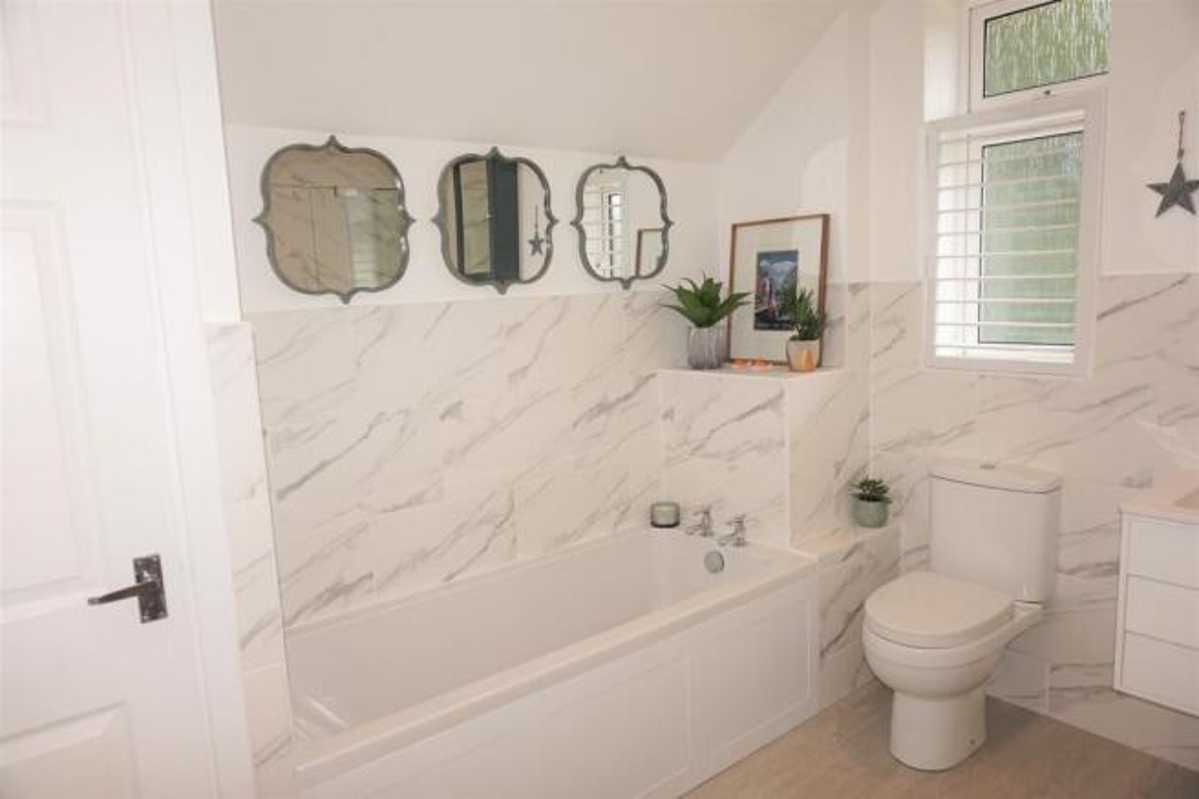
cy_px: 400
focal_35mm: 24
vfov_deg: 53.1
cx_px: 600
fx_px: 799
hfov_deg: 73.8
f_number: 4
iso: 160
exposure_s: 1/160
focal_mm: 16
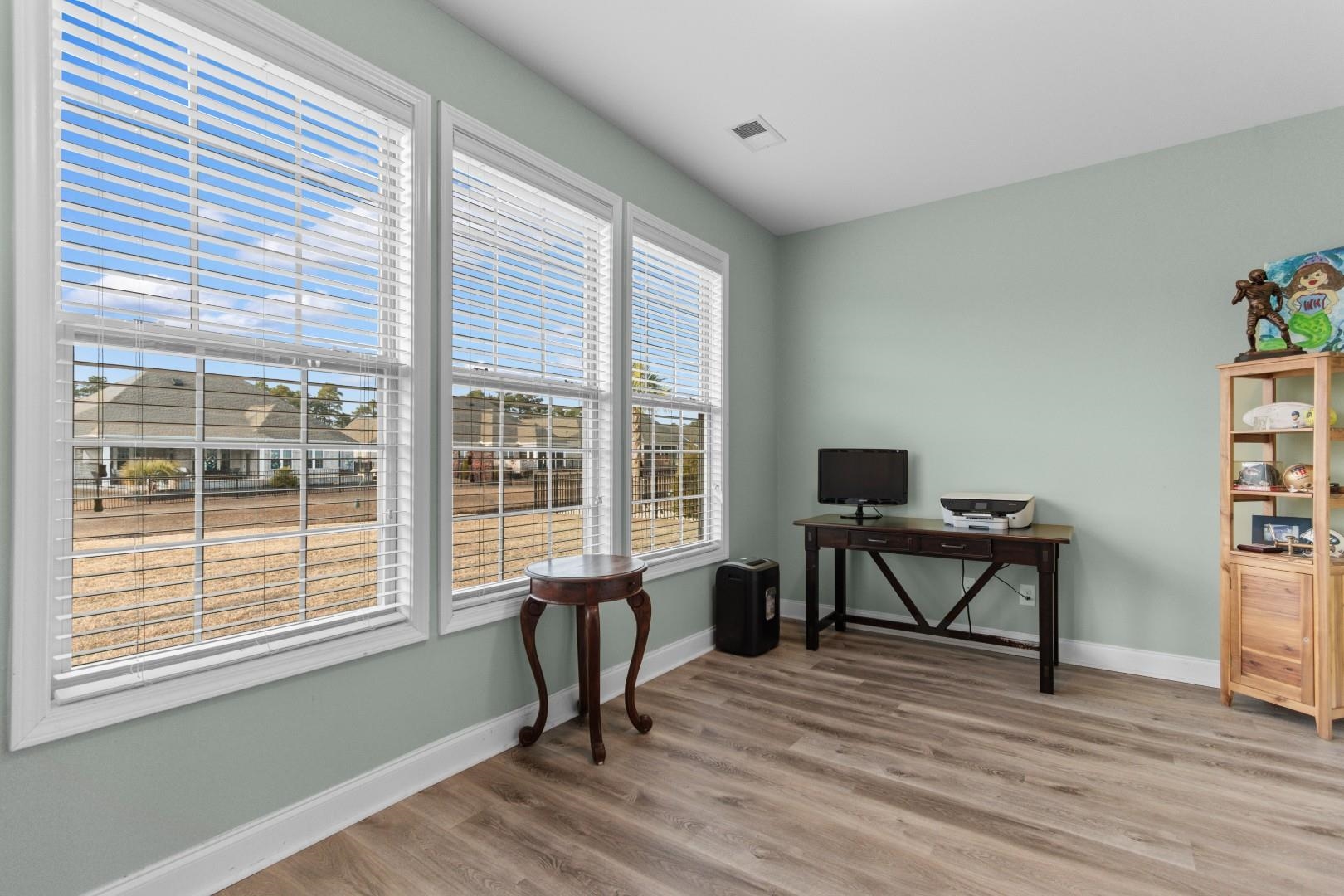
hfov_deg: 100.4
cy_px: 448
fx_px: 560
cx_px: 672
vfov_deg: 77.3
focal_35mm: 15
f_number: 4.5
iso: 100
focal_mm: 10
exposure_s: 1
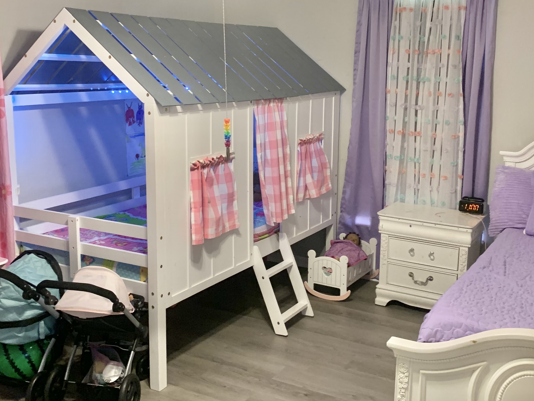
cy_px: 178
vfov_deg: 35.1
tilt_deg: -10.9
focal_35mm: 41
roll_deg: -0.9
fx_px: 633
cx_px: 274
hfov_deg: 45.8
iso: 320
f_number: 1.8
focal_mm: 4.25
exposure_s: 1/60
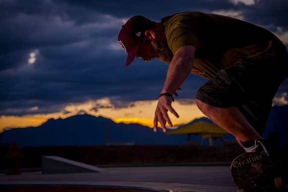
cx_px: 117
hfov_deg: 22.0
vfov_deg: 14.8
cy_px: 78
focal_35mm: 92
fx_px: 739
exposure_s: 1/500
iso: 640
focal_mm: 78
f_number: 4
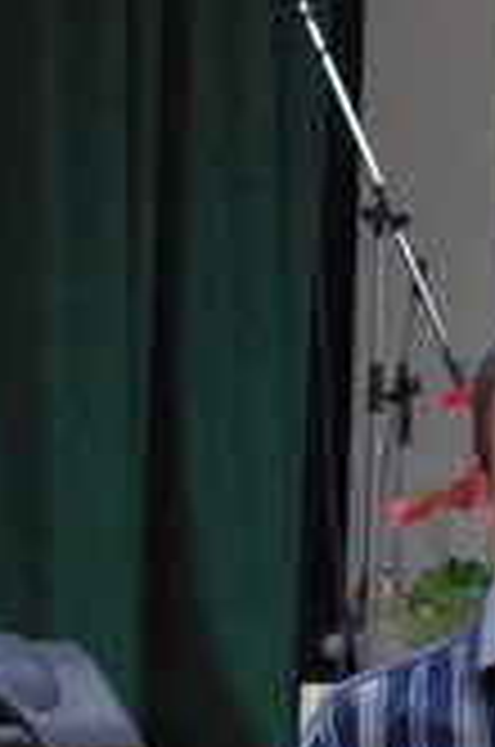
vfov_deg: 8.2
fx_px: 5157
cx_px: 443
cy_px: 792
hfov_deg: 5.5
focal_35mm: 249
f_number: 4
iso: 3200
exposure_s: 1/100
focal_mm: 50
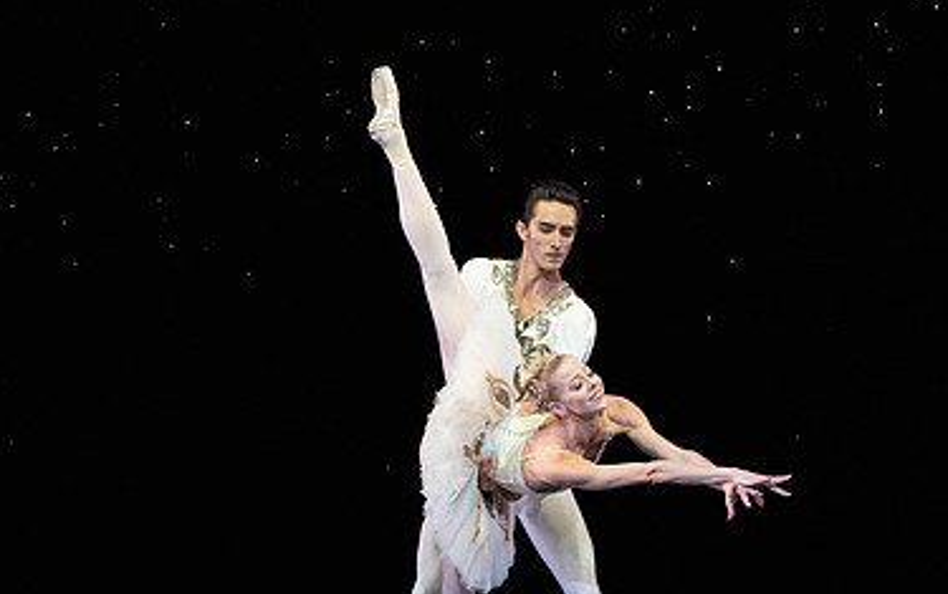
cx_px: 367
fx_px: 12954
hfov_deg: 4.2
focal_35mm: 501
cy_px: 439
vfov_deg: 2.6
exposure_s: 1/500
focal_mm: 318
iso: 20000
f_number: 11
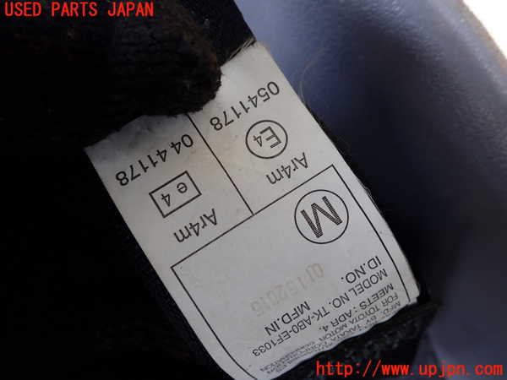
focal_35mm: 30
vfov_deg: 46.8
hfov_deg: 60.0
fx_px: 439
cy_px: 190
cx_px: 254
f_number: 2.3
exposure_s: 1/40
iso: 200
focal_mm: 5.4
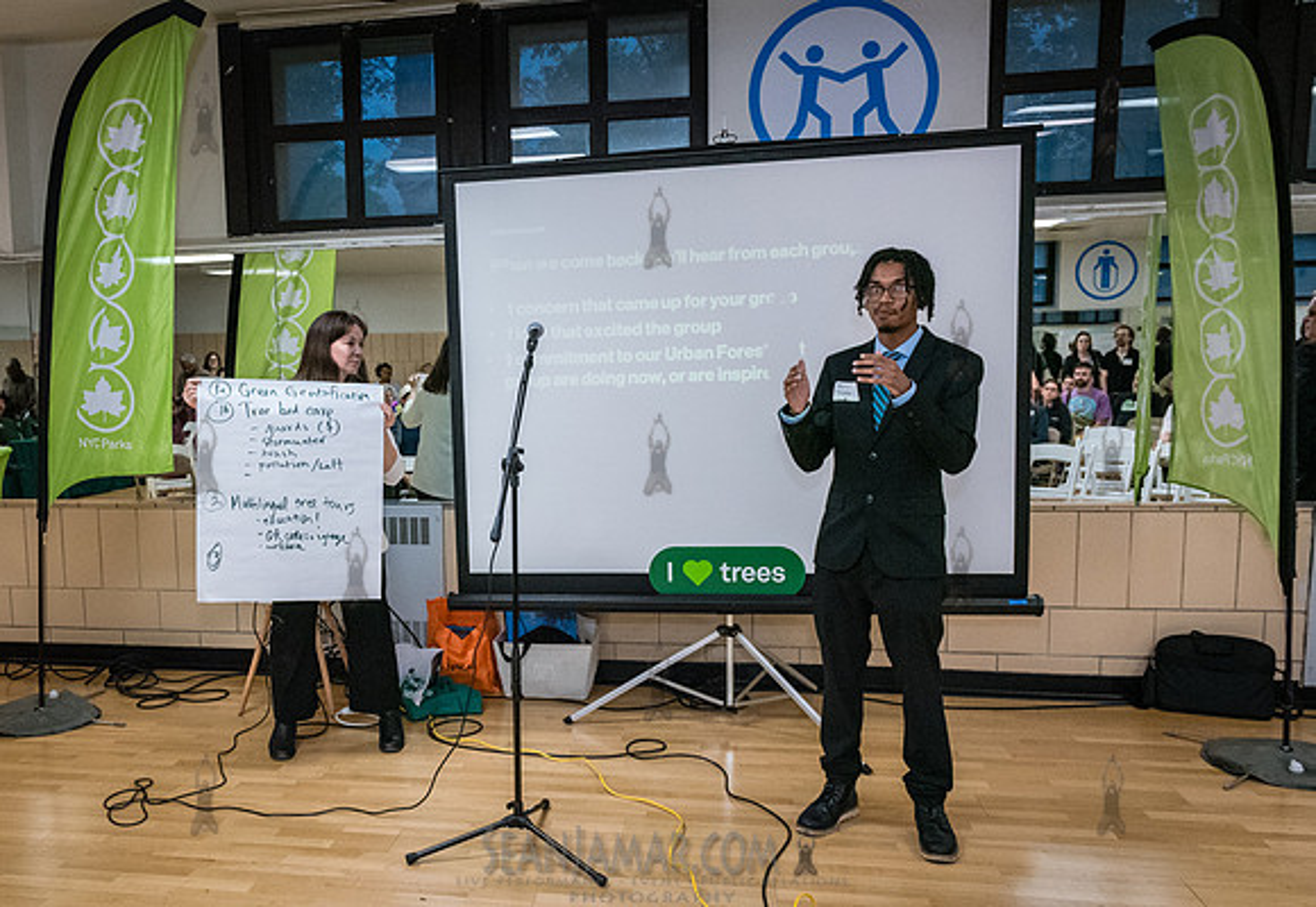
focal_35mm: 30
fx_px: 1093
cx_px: 502
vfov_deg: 45.0
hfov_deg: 61.3
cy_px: 495
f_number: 4
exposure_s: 1/320
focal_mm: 24
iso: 5000
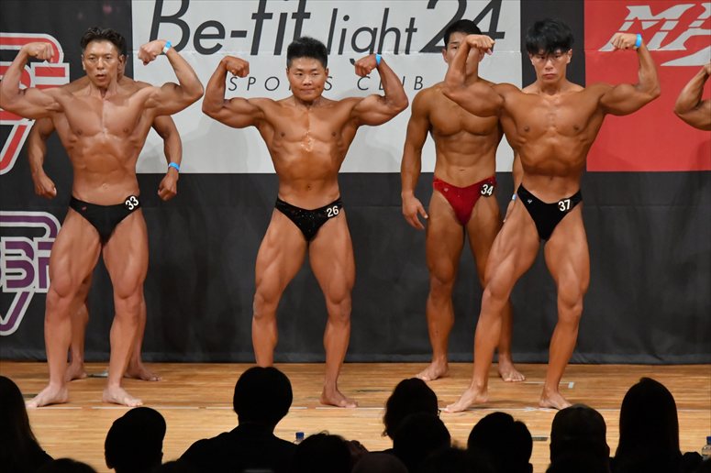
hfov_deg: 7.6
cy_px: 236
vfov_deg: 5.1
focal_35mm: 270
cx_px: 356
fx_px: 5330
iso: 8000
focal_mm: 180
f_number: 5.6
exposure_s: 1/400
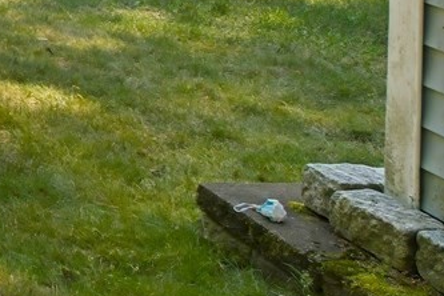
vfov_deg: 13.8
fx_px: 1061
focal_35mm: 86
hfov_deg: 14.3
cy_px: -270
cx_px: -656
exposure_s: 1/640
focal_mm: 14
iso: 640
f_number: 9
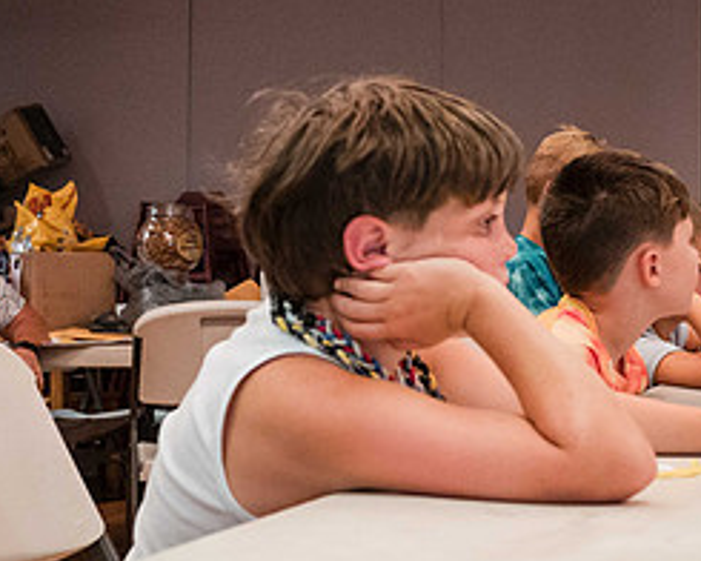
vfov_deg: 18.1
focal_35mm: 85
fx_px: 1763
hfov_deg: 21.6
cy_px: 228
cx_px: 715
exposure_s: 1/125
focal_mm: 35
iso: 6400
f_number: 5.6
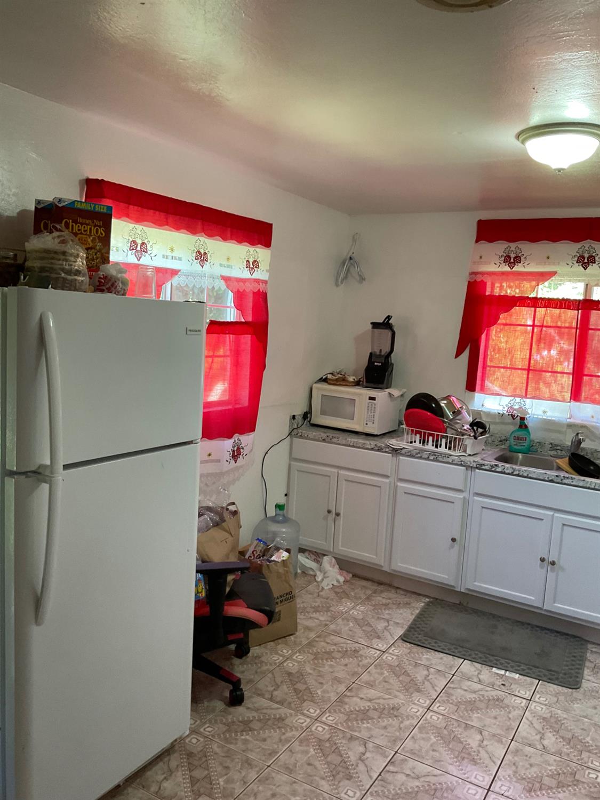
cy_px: 400
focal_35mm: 29
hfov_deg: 48.2
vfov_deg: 61.7
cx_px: 300
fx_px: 670
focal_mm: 3
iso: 100
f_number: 1.8
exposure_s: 1/60
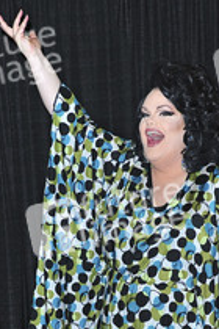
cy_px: 299
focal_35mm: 59
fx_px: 538
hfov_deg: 22.9
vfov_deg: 32.2
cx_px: 153
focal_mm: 31
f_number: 4
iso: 400
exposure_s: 1/320
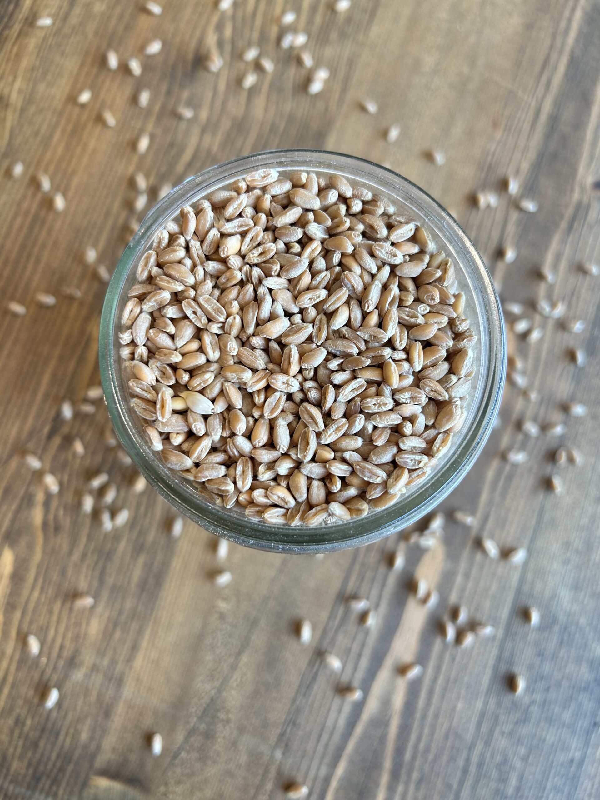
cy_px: 400
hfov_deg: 53.1
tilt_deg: -82.3
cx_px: 300
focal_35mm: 26
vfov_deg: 67.3
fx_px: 601
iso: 100
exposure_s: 1/120
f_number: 1.5
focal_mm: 5.7
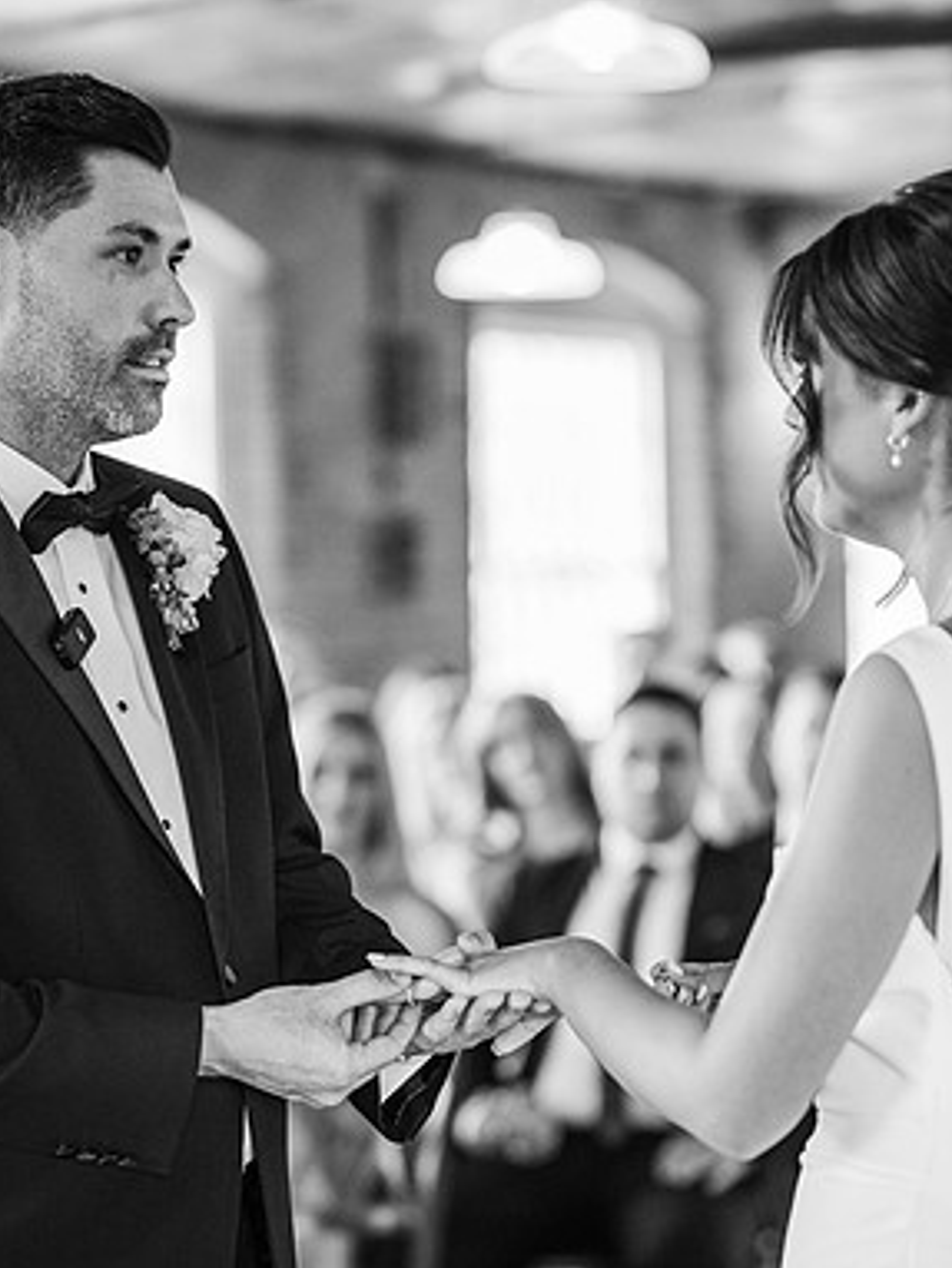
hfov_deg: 12.0
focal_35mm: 124
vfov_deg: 15.9
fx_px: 4542
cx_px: 541
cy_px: 637
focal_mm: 85
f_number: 2.2
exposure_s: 1/200
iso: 1250
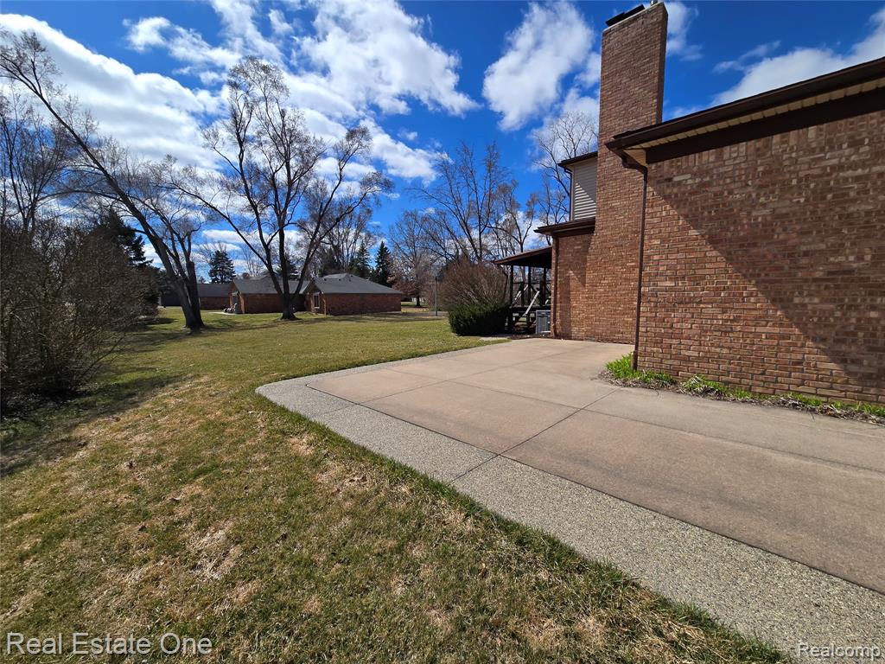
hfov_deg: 106.2
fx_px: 332
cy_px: 332
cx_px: 442
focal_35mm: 13
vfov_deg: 89.9
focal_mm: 2.2
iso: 50
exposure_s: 1/3418
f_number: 2.2
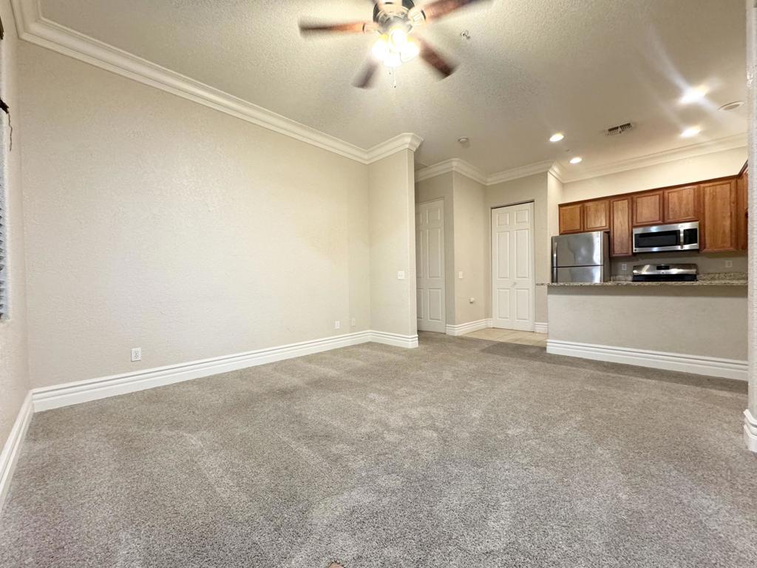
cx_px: 378
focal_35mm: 14
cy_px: 284
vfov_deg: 85.7
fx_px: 306
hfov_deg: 102.1
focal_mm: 2.22
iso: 320
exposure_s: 1/60
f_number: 2.2
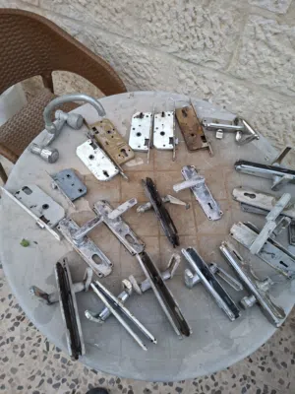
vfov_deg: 73.9
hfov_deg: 58.9
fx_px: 261
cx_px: 148
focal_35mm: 23
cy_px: 197
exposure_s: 1/33
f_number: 1.8
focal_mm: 5.54
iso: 400
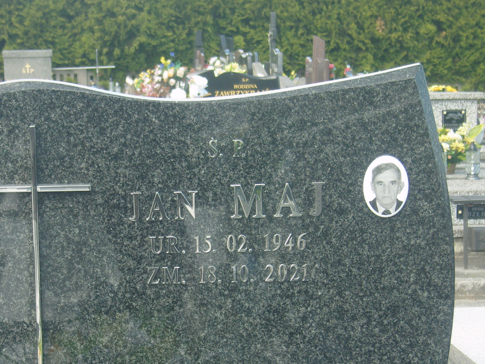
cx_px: 162
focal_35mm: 122
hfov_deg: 16.1
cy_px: 245
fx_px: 1709
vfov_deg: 12.1
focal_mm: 17.7
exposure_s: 1/125
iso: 100
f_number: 4.6
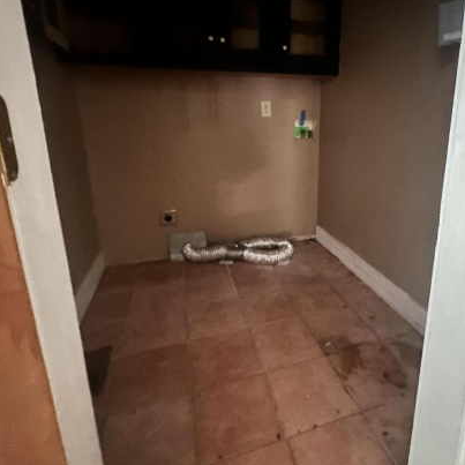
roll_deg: -0.4
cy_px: 189
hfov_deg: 76.5
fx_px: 289
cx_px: 286
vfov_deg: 76.9
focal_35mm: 19
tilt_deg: -13.6
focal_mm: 1.57
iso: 1000
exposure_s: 1/8
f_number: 1.8
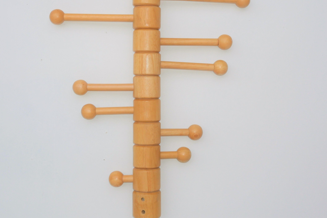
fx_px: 545
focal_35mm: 60
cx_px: 156
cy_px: 71
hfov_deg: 33.4
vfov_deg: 22.5
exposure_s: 1/160
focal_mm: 20
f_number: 11
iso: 200
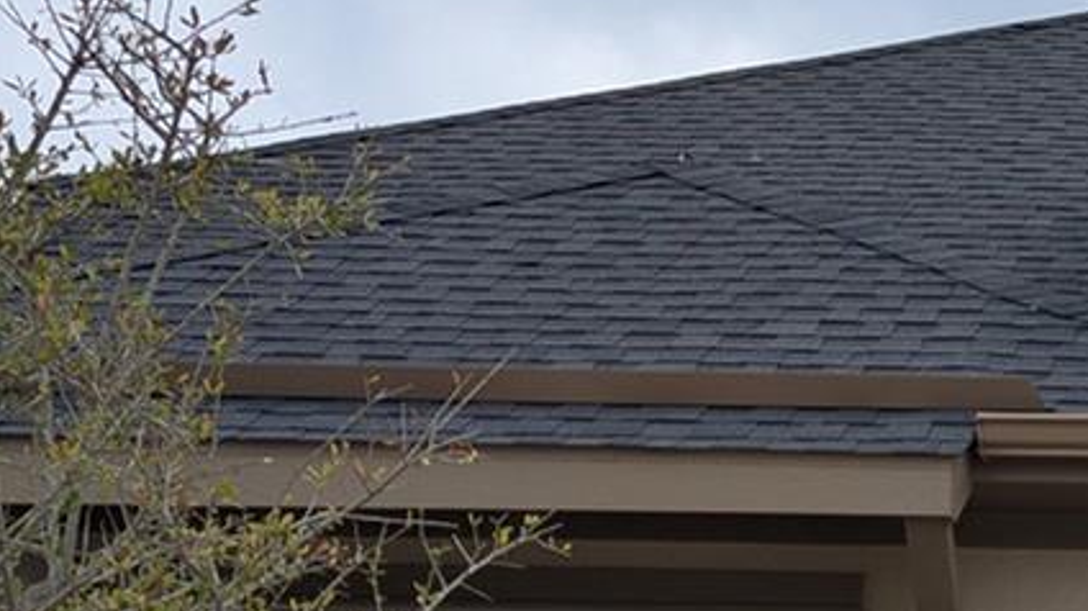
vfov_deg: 9.1
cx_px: 1712
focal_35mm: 126
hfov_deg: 15.5
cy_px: 1163
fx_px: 3633
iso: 22
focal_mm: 6.9
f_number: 1.68
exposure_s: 1/1019
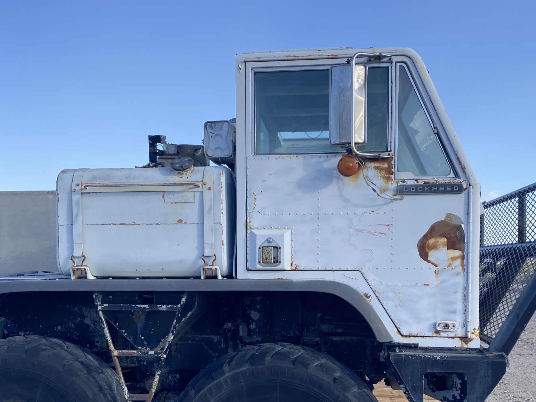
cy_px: 280
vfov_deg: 38.1
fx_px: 573
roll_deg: -0.2
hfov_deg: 50.1
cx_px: 258
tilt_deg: -2.3
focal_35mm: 37
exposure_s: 1/1412
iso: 32
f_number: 1.8
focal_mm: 4.25
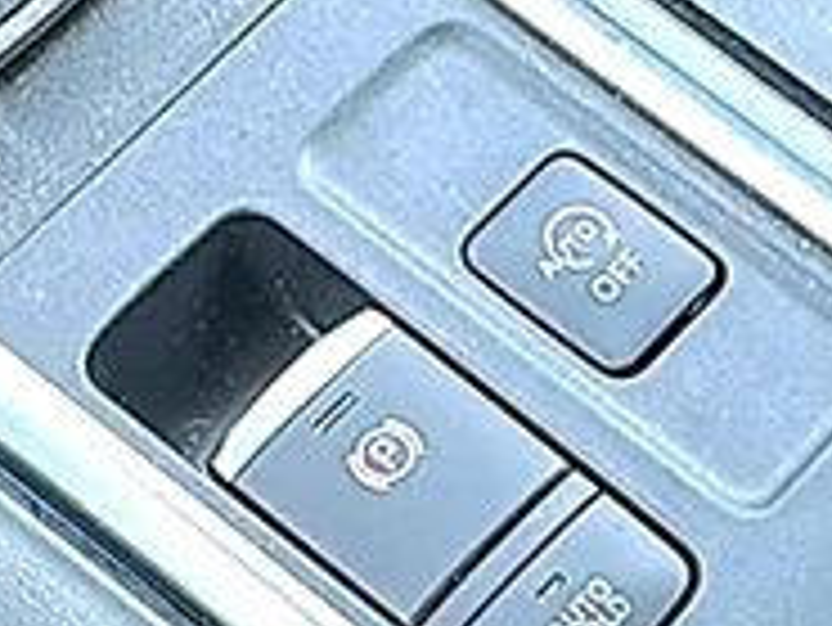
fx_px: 3728
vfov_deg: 9.5
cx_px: 652
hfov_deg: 12.7
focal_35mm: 155
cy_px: 25
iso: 64
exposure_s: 1/53
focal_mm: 6.86
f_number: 1.78
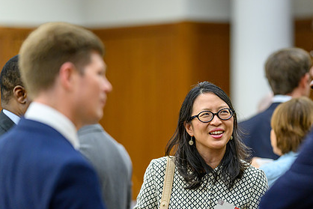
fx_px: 1635
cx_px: 210
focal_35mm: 188
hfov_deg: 10.9
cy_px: 140
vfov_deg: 7.3
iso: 2200
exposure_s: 1/250
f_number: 1.8
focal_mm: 135
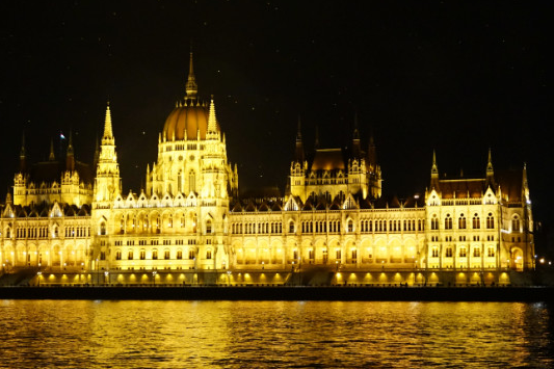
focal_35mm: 72
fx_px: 1108
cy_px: 180
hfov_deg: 28.0
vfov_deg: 18.9
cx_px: 197
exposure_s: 1/25
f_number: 5
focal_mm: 32
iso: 3200
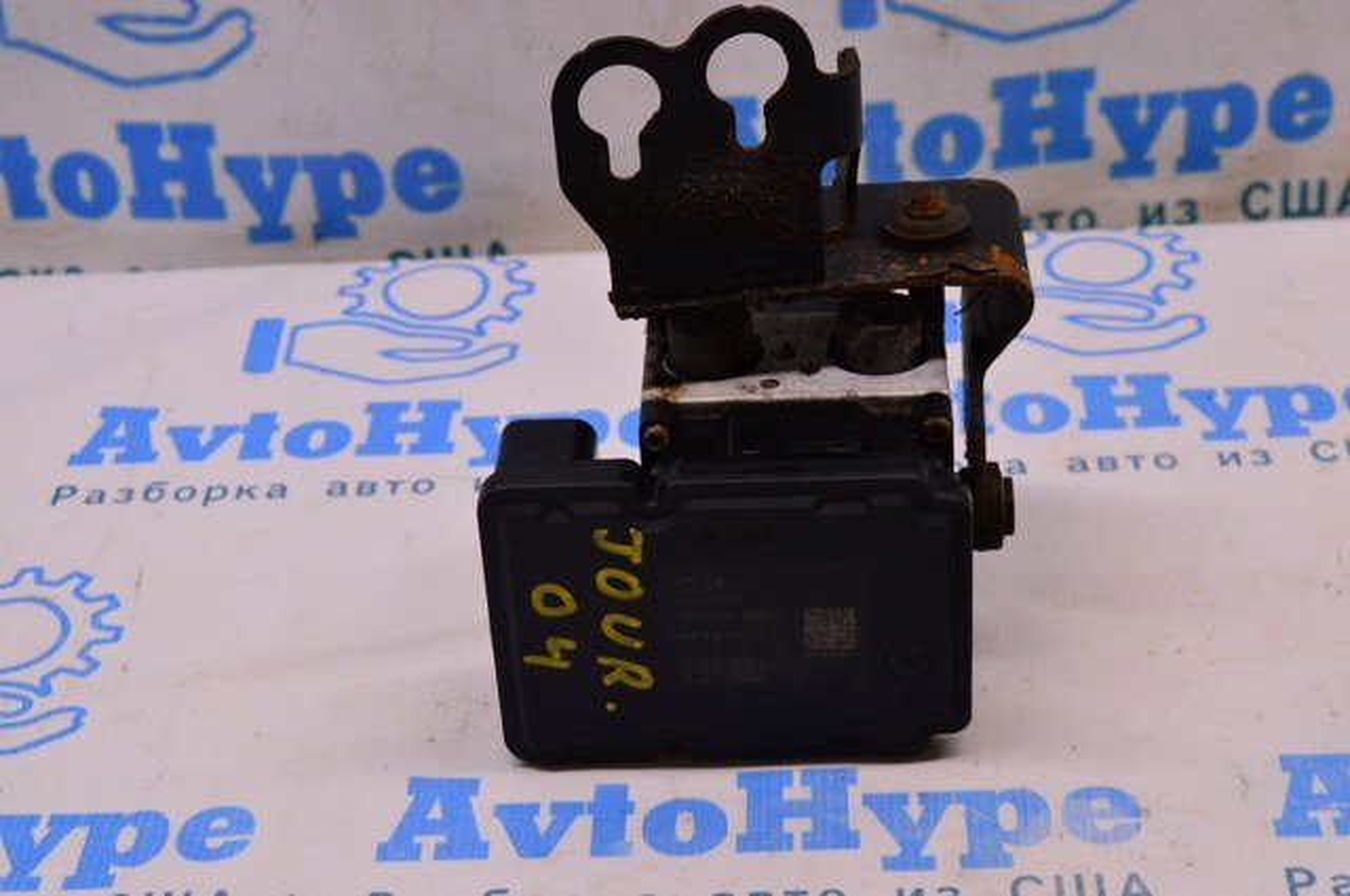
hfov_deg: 28.1
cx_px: 675
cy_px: 448
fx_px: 2697
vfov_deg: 18.9
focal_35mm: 72
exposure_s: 1/125
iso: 1600
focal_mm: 48
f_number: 8
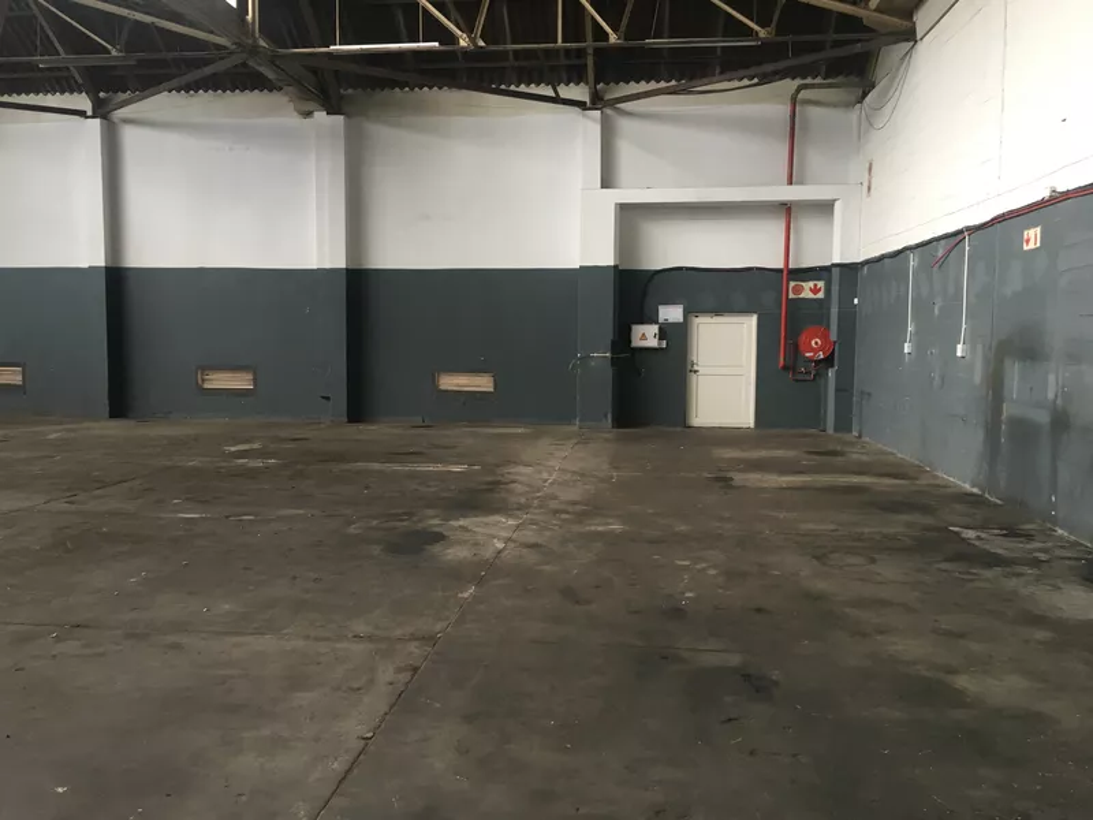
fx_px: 916
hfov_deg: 61.7
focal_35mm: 29
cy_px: 410
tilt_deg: -3.4
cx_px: 546
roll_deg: -0.5
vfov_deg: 48.2
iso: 100
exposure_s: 1/33
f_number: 2.2
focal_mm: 4.15
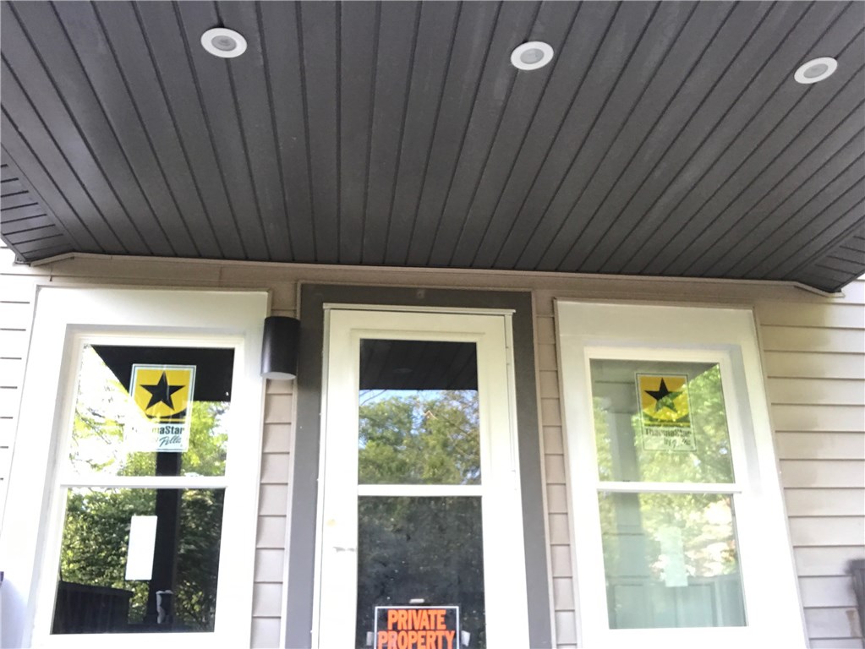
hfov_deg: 56.8
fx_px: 800
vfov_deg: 44.2
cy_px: 324
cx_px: 432
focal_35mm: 32
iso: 50
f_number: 2.2
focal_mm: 2.87
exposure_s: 1/30
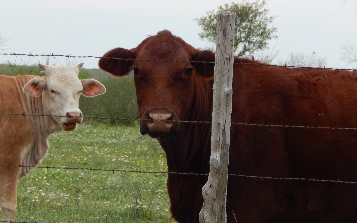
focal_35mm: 268
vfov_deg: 4.9
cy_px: 98
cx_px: 179
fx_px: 2607
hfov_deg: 7.8
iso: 125
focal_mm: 44.9
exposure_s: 1/320
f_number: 5.6
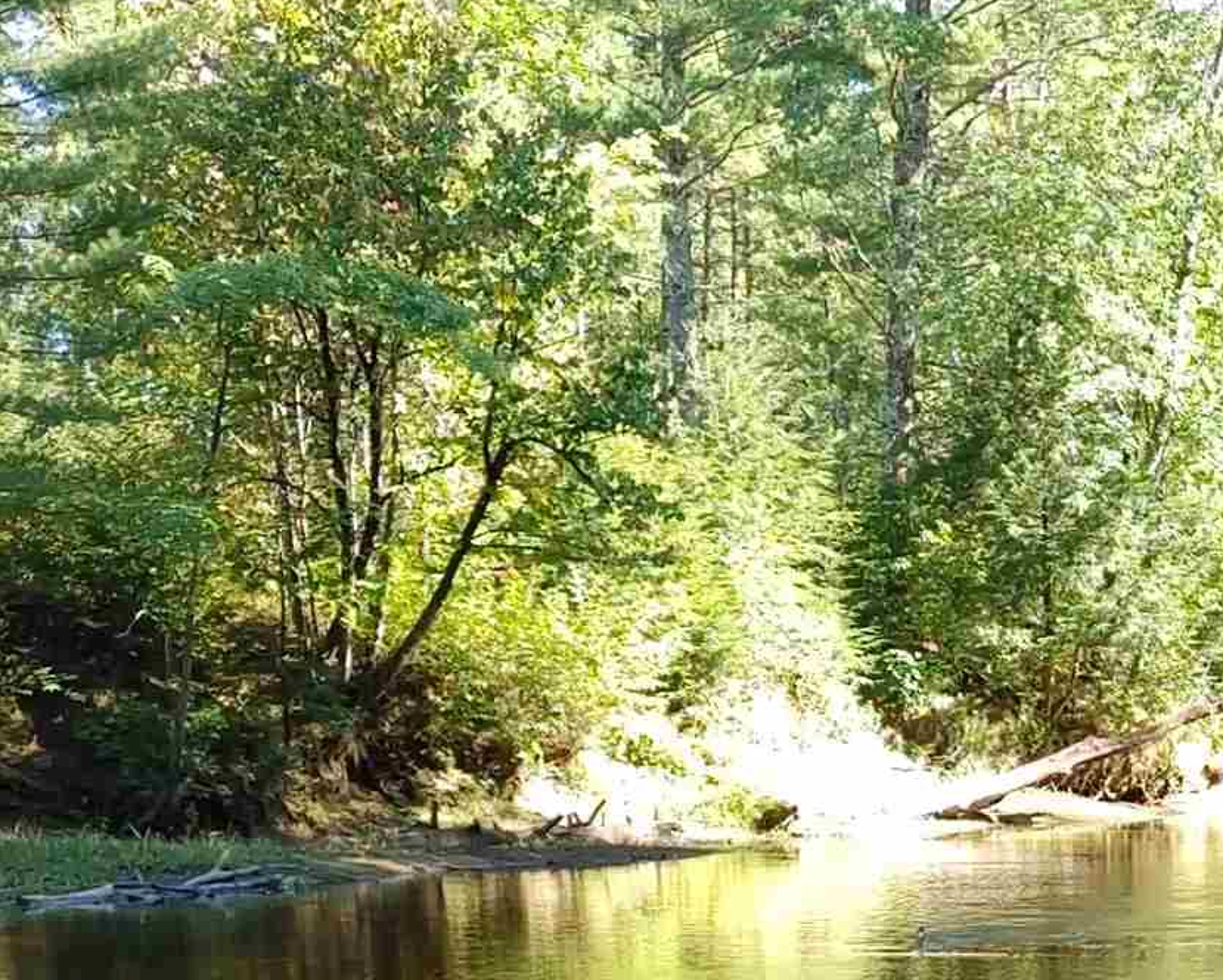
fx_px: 3404
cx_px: 1415
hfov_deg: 19.3
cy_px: 1452
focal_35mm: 94
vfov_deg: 15.2
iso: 50
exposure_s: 1/120
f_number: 1.8
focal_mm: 4.81
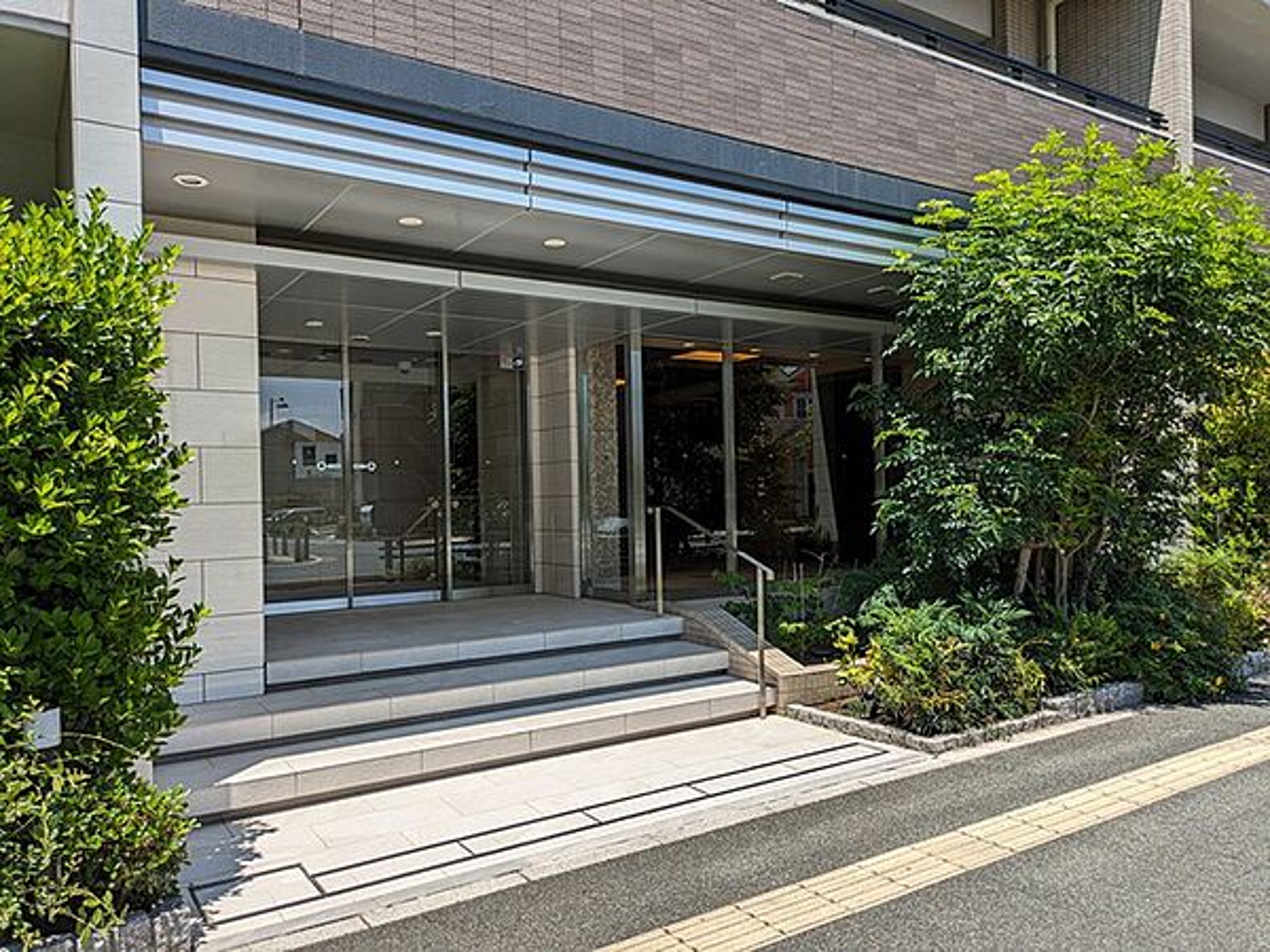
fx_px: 917
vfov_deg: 54.9
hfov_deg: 69.4
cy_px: 476
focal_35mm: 25
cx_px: 635
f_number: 1.89
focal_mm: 5.43
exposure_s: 1/2538
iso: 48
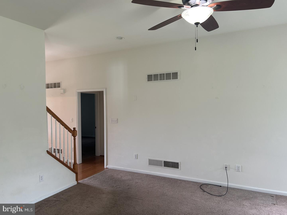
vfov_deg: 53.1
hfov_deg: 67.3
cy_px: 108
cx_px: 144
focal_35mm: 26
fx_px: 216
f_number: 1.5
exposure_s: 1/60
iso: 64
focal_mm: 5.7
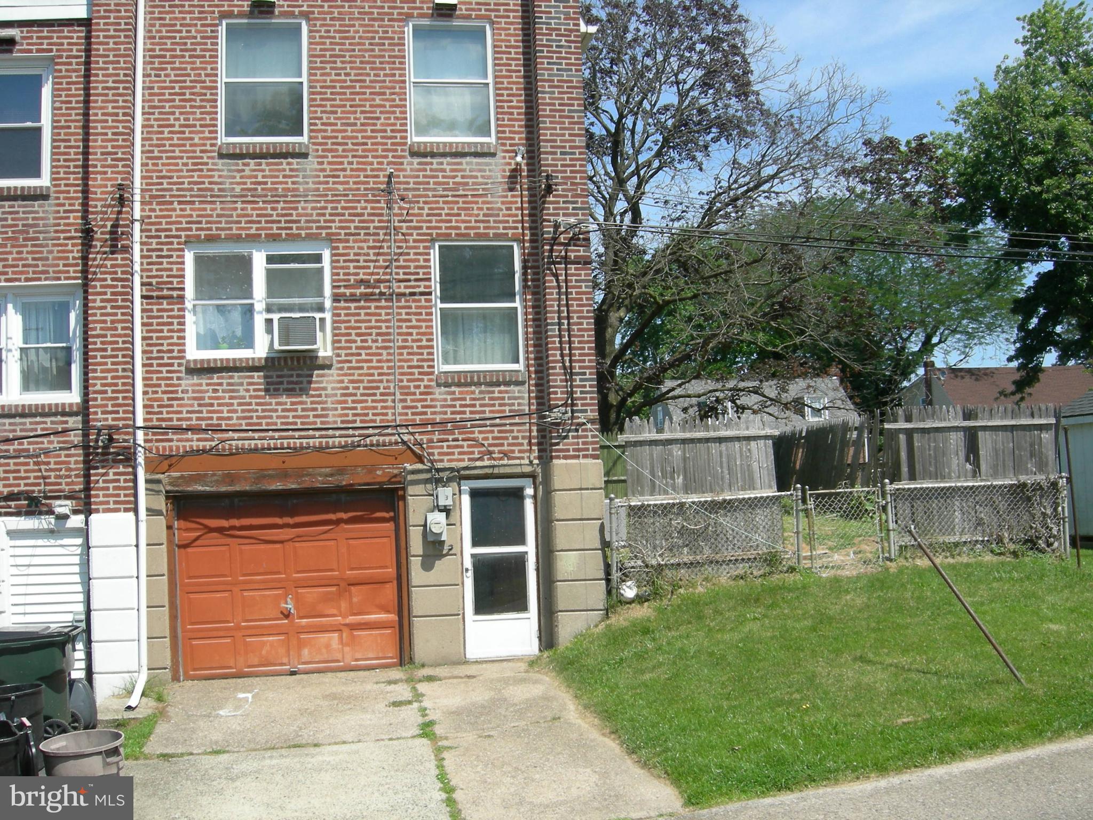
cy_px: 410
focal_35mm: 36
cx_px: 546
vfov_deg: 39.7
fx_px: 1137
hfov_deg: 51.4
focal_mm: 7.5
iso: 64
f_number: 6
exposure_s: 1/241
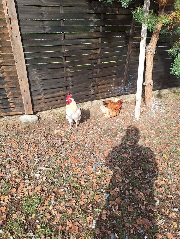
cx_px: 90
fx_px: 159
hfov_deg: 58.9
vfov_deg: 73.9
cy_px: 120
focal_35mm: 23
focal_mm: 5.54
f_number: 1.8
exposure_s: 1/1821
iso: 25
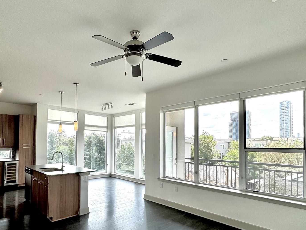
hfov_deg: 78.7
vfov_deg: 62.8
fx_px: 186
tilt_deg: +0.5
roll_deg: -1.1
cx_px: 135
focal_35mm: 21
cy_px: 140
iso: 40
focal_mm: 2.22
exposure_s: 1/260
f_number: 2.2
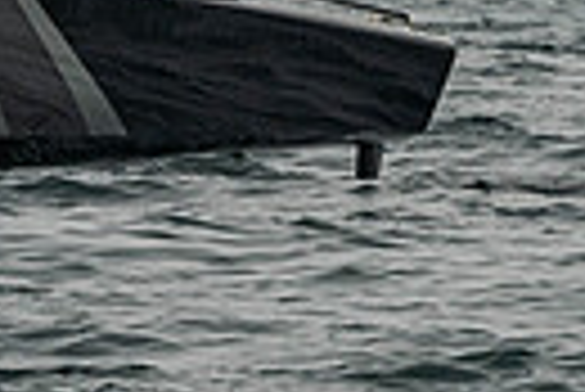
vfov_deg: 0.6
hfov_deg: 0.9
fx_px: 38848
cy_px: -511
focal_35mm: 2388
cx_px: 1007
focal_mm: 400
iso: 500
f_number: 13
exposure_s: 1/1250
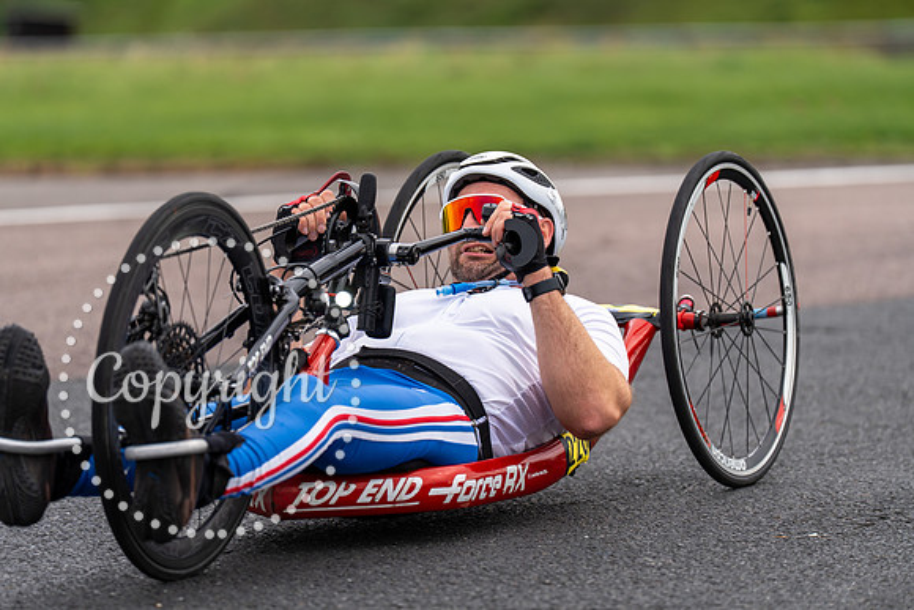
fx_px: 5079
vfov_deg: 6.9
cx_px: 457
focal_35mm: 200
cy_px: 305
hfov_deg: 10.3
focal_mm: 200
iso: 160
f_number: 3.5
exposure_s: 1/1000
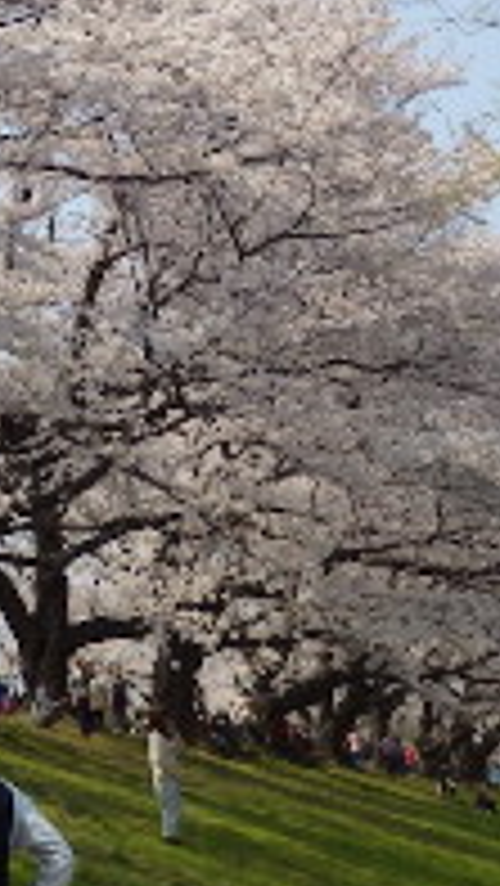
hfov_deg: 10.9
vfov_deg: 19.3
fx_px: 2589
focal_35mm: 110
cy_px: 198
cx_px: 0
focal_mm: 5.5
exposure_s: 1/200
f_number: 9.1
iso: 125
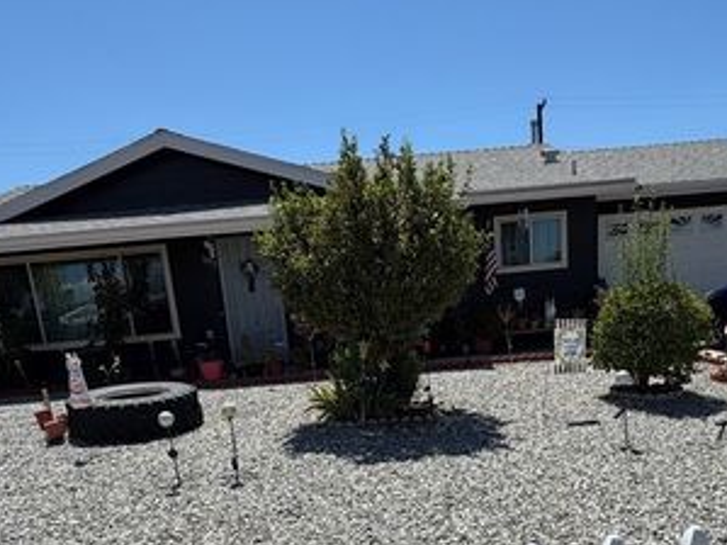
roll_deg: +4.4
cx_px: 399
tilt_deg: -14.5
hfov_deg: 59.9
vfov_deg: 43.3
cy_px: 477
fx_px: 630
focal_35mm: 30
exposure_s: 1/1145
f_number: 2.2
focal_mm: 2.22
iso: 20
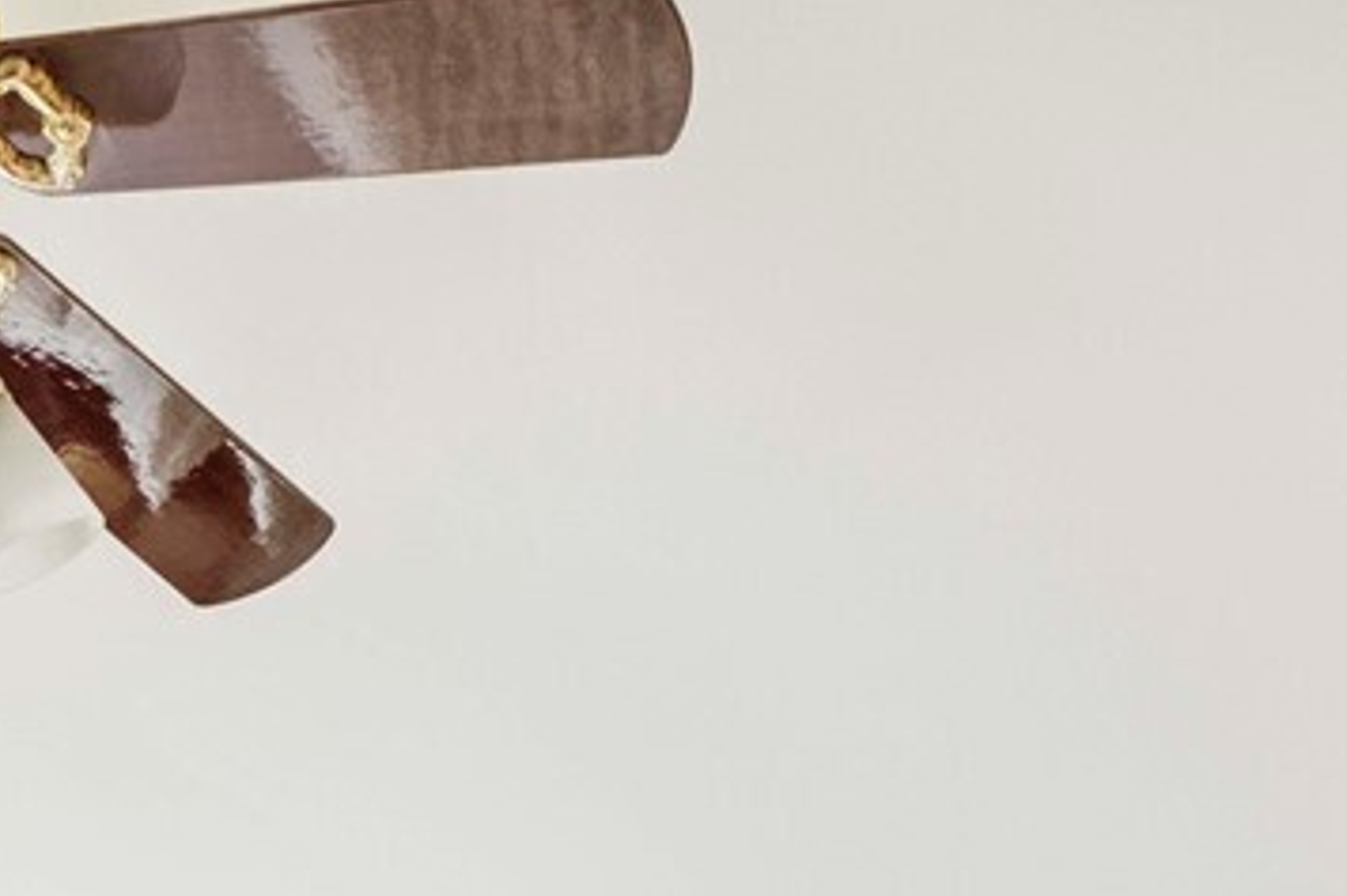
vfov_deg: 13.1
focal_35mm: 81
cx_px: 221
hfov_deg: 24.6
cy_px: 2100
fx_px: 3029
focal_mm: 11
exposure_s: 1/2
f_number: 8
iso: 400
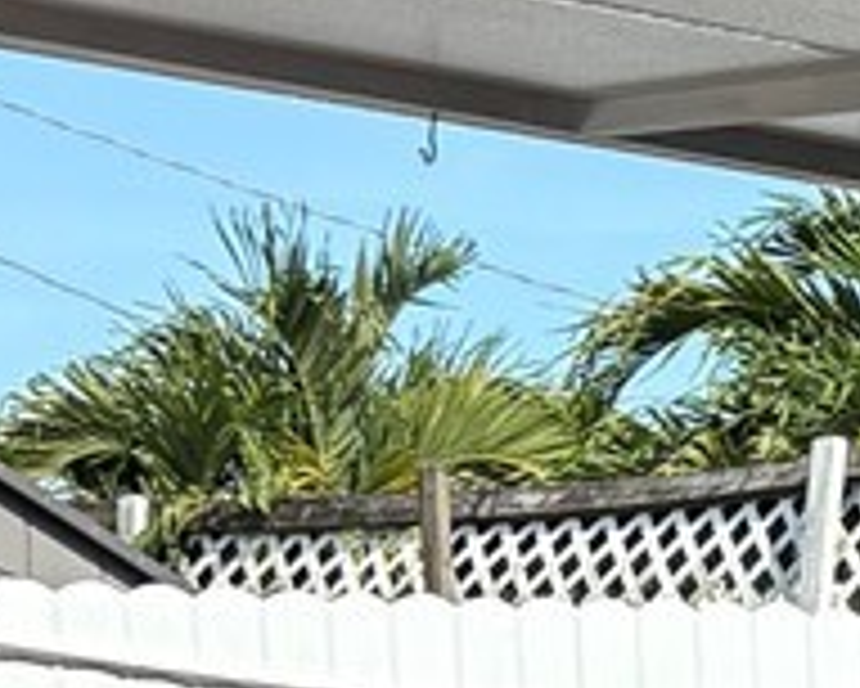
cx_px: 2094
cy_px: 1268
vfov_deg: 7.1
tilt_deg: -3.9
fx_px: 5424
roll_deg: -0.5
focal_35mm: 213
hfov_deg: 8.3
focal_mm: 5.96
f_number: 1.6
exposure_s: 1/1587
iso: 50
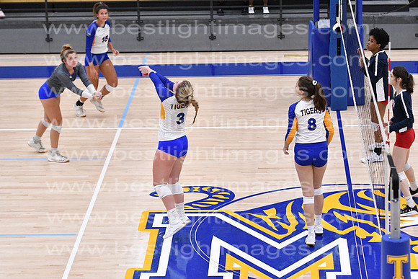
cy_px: 140
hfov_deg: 15.2
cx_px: 209
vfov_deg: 10.2
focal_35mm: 135
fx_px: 1568
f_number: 3.2
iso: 6400
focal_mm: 90
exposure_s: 1/1000
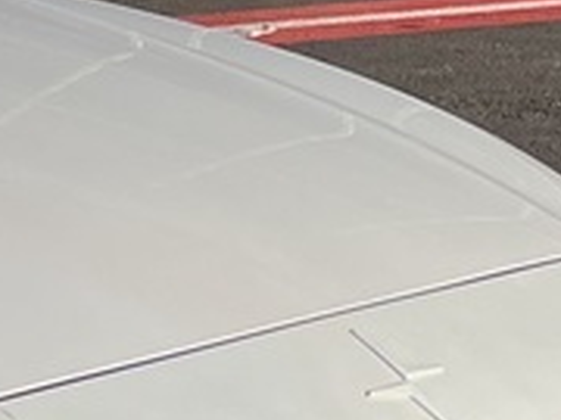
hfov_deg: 8.5
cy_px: 520
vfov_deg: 7.1
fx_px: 3371
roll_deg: -1.0
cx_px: -919
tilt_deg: -13.2
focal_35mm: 208
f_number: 1.6
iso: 50
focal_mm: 5.1
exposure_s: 1/3413
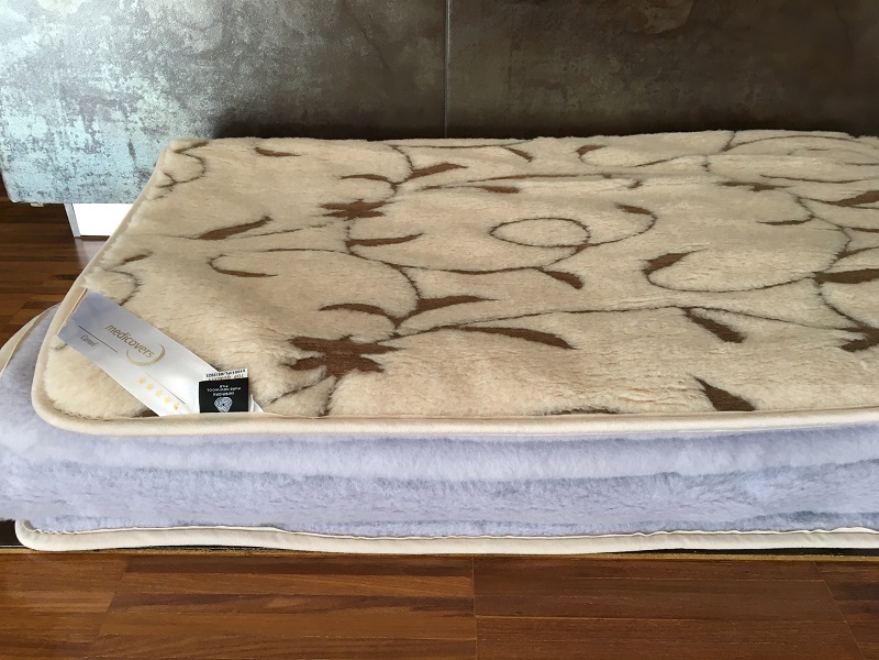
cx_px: 440
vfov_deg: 48.2
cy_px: 330
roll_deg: -0.6
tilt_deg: -33.2
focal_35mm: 29
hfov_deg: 61.7
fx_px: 736
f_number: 2.2
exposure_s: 1/33
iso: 64
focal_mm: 4.15
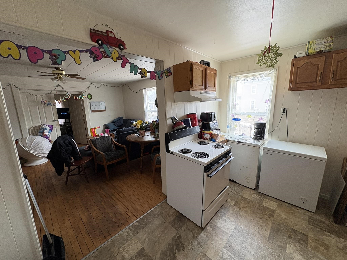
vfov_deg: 85.7
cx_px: 174
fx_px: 140
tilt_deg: -10.3
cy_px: 130
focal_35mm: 14
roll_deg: +0.8
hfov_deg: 102.1
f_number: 2.2
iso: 125
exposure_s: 1/60
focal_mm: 2.22
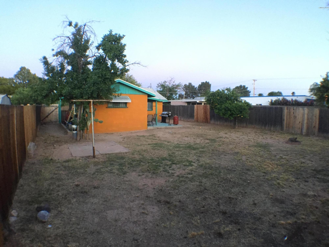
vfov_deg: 48.2
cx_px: 164
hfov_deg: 61.7
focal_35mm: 29
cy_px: 124
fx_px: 276
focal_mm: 4.15
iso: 250
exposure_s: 1/30
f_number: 2.2
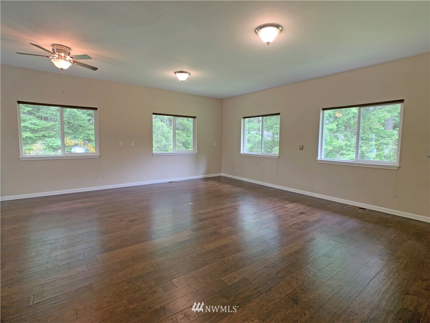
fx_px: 323
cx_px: 215
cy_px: 162
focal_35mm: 26
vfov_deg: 53.1
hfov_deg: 67.3
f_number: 1.8
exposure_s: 1/60
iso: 100
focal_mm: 4.25
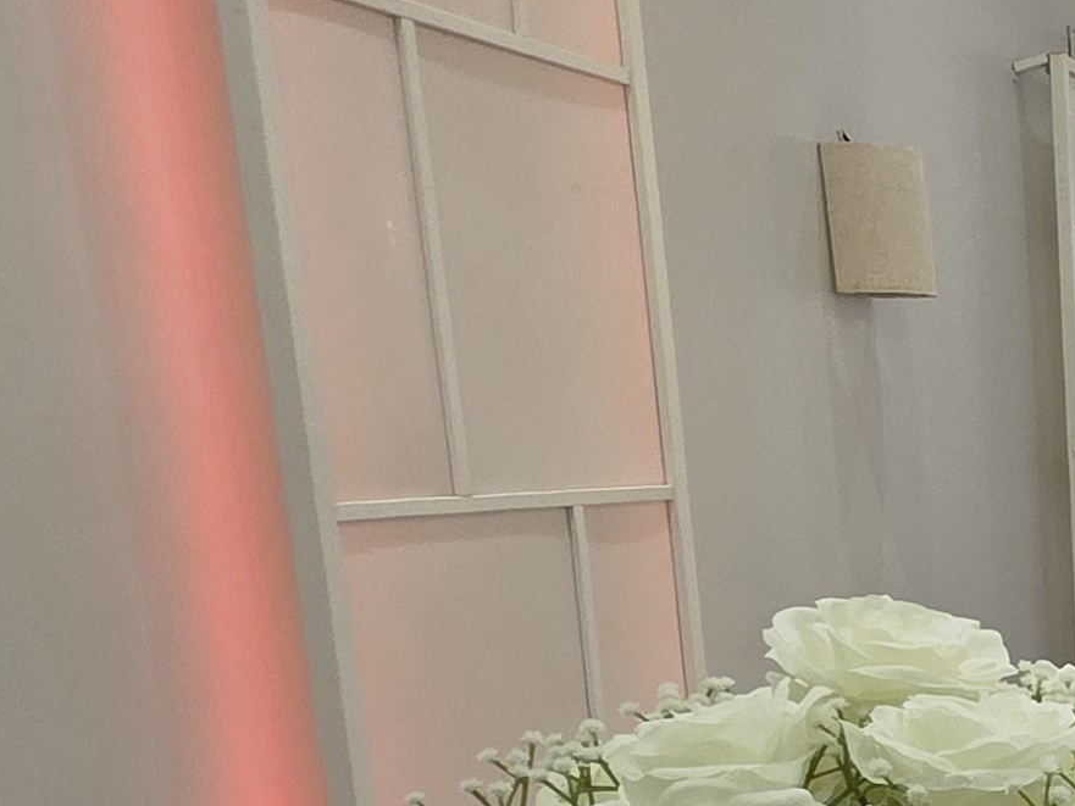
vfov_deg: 23.5
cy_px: 850
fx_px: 1832
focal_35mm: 59
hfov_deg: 22.3
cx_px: 1850
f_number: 1.9
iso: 250
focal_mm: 2.2
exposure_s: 1/120
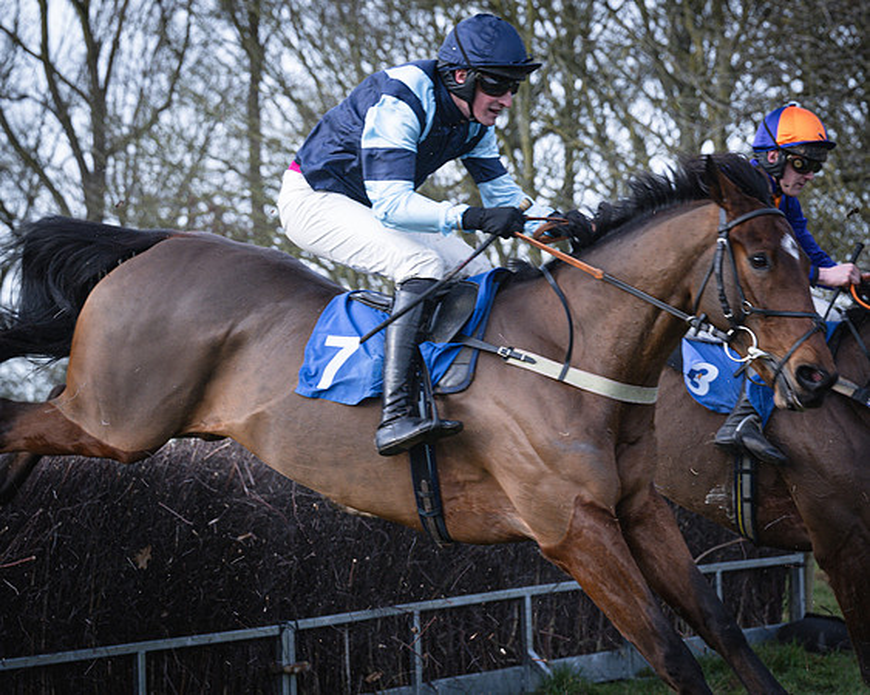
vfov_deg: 13.0
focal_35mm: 118
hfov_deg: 16.3
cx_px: 411
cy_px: 348
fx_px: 3045
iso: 400
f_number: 4
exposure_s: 1/1000
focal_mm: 70
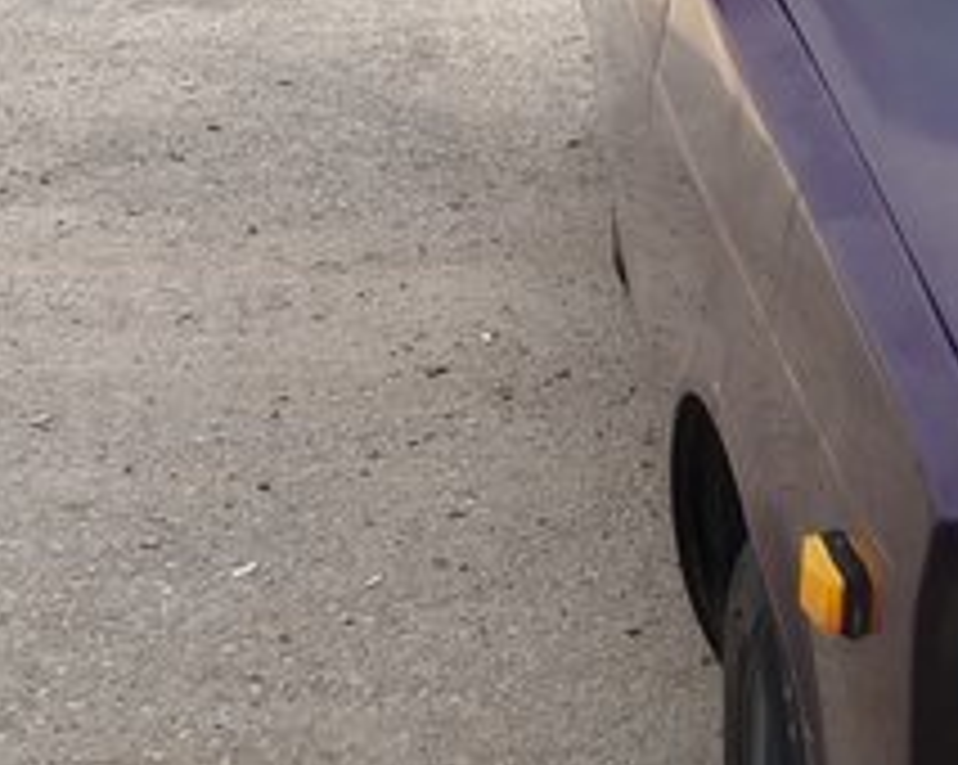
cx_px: 562
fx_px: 2493
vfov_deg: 17.4
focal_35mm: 88
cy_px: 230
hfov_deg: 21.7
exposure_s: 1/298
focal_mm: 5.31
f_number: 1.7
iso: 50
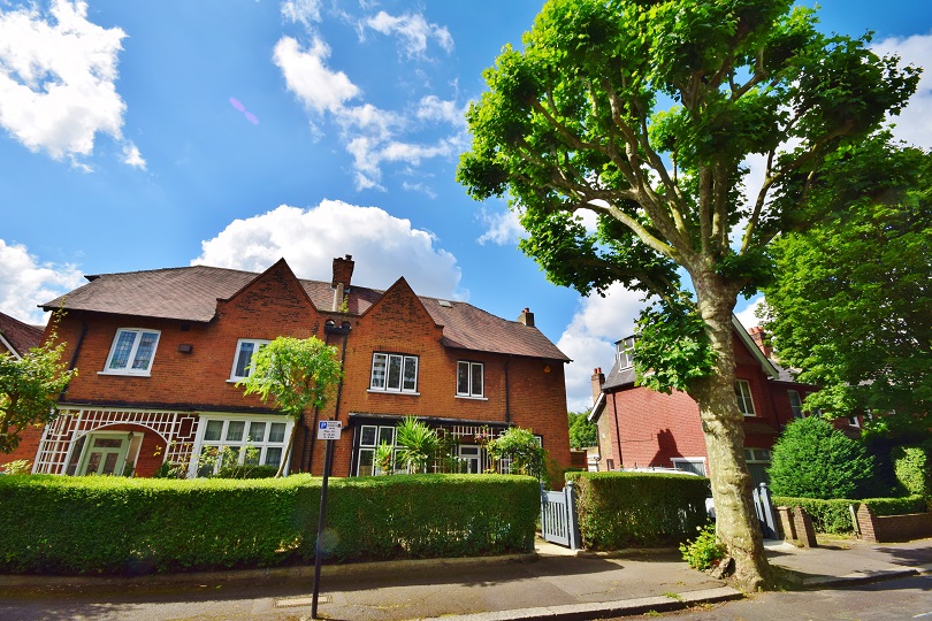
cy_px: 310
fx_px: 388
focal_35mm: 15
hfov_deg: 100.4
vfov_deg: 77.3
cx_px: 466
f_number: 11
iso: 400
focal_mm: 10
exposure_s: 1/400
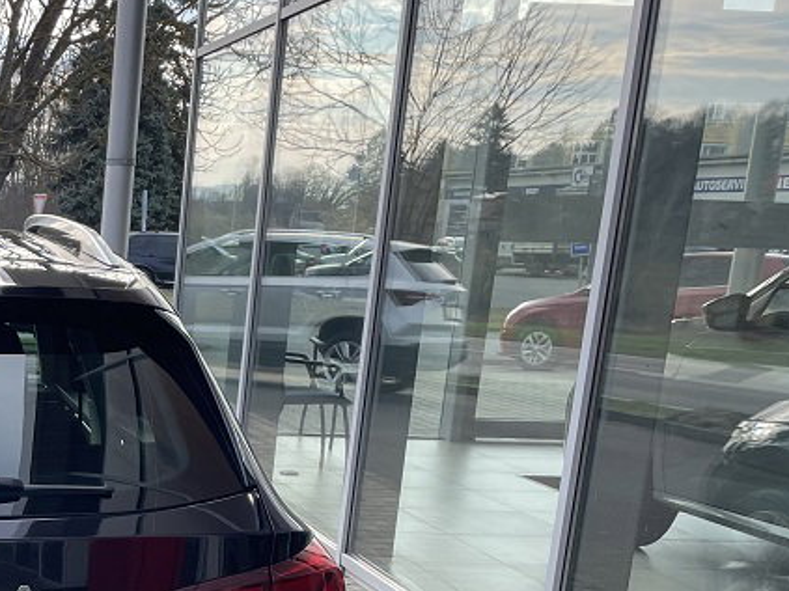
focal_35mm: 63
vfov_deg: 22.4
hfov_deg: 27.3
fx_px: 1436
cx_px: -142
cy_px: 591
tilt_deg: -14.5
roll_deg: -1.2
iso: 32
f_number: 1.6
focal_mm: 4.2
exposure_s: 1/678
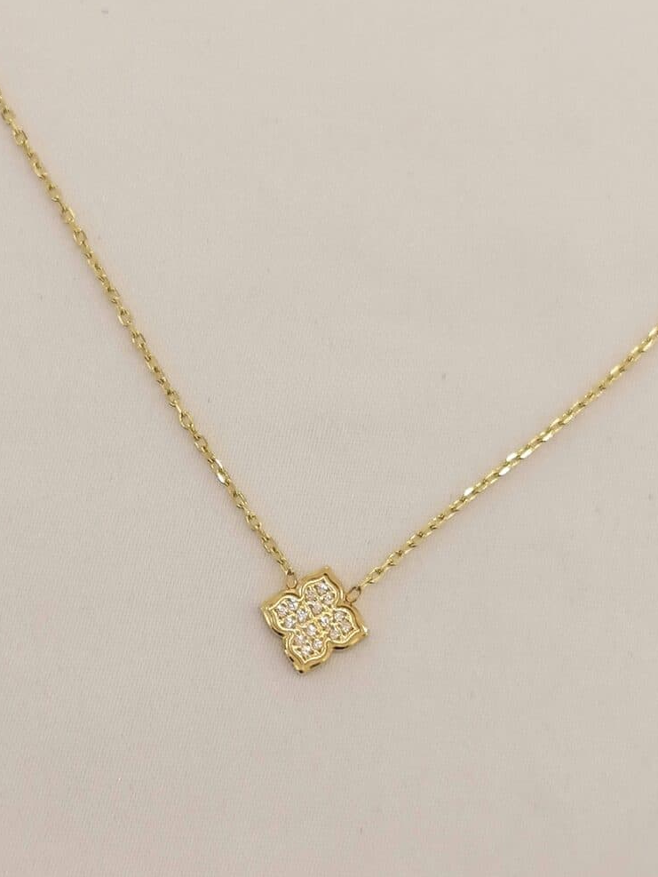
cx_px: 336
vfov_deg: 23.3
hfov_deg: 17.6
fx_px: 2128
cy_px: 430
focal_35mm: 84
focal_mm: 4.75
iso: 100
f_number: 1.8
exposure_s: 1/50
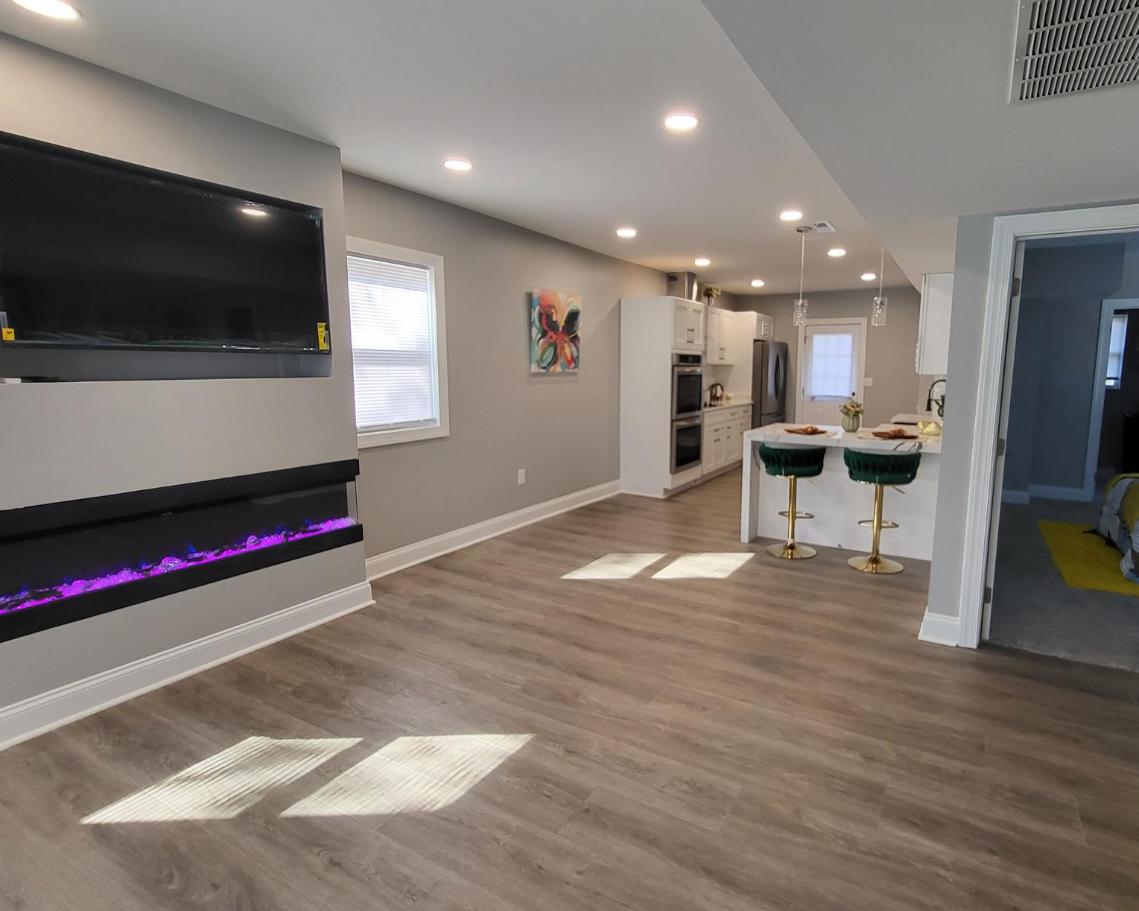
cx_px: 671
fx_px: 573
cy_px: 449
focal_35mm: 17
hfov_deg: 88.7
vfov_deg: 77.0
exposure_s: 1/60
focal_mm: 1.74
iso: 100
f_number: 2.2
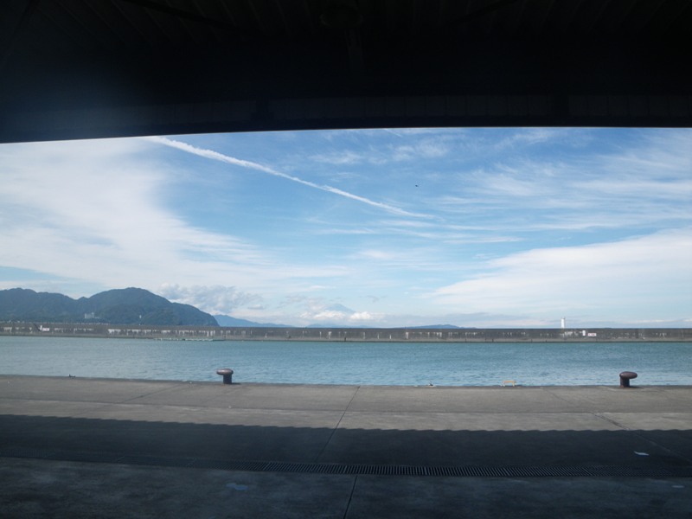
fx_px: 560
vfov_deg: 49.7
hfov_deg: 63.4
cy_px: 260
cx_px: 346
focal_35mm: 28
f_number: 4.2
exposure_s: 1/500
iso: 64
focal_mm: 5
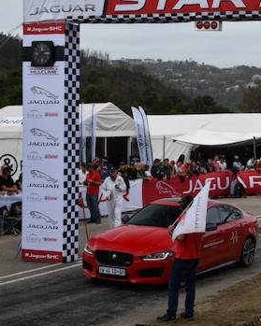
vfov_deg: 22.7
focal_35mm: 84
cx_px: 272
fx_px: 811
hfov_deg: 17.8
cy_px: 168
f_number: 10
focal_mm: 26
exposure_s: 1/60
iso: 100
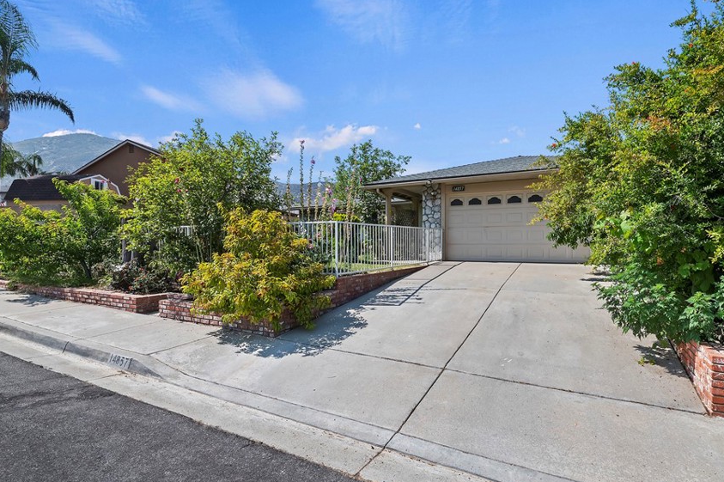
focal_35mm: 17
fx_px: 342
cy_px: 237
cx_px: 410
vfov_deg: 70.4
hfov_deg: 92.8
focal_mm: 14
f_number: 22
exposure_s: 1/160
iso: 500
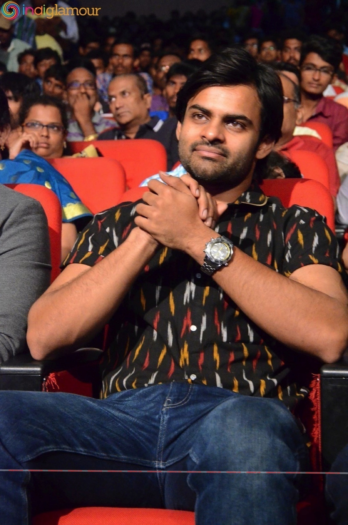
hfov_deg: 14.6
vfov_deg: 21.9
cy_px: 262
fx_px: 1354
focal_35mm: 93
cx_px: 174
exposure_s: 1/100
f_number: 5.6
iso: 8000
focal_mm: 62
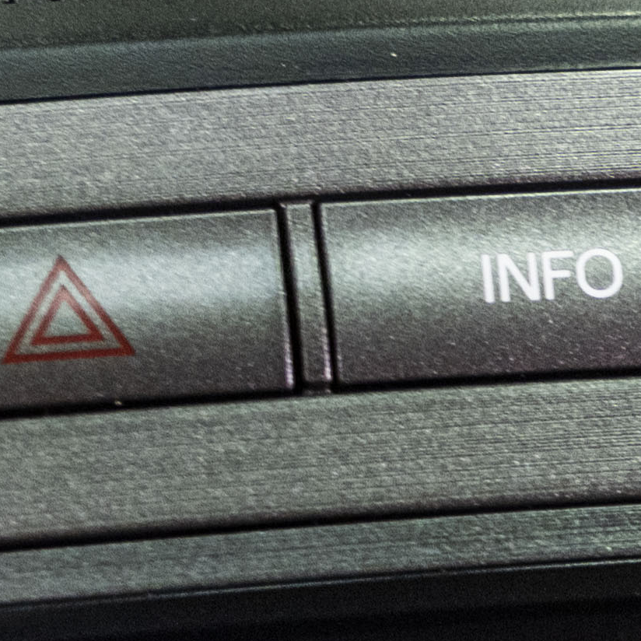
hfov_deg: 8.2
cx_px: 763
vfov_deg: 8.0
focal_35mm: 211
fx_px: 4420
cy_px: 1143
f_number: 4.5
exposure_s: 1/50
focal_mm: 34
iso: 1000
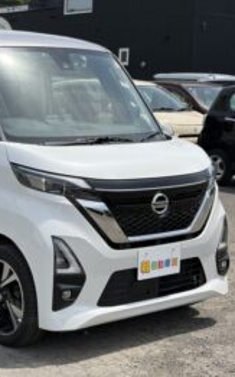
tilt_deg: -7.6
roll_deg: -1.0
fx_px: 759
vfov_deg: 27.9
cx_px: 14
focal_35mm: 74
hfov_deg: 17.3
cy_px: 188
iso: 32
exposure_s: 1/3125
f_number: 1.6
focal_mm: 5.96
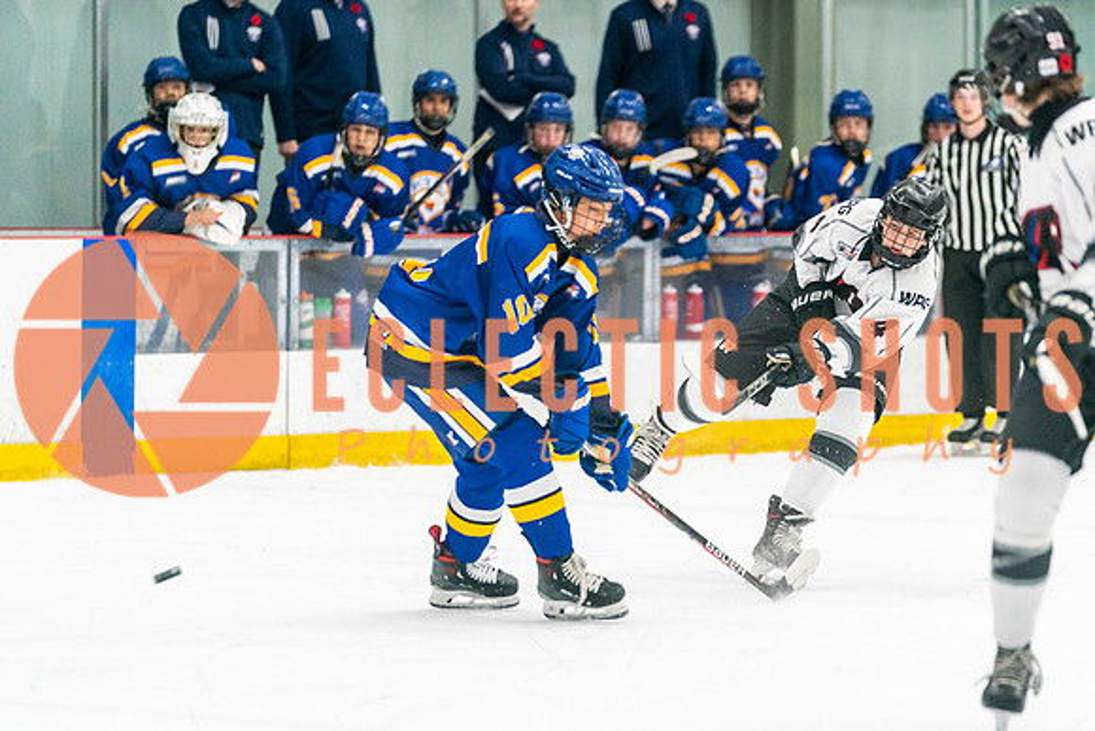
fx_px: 7195
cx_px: 745
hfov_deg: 8.7
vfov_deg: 5.8
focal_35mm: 237
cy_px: 340
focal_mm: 168
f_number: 2.8
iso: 3200
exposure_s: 1/1250
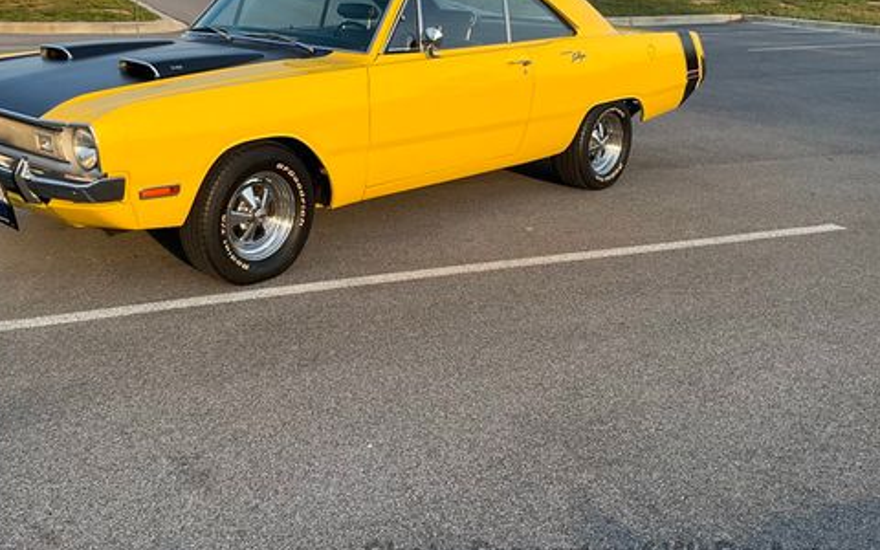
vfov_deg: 30.8
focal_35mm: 41
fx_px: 983
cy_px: 156
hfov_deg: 47.8
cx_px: 337
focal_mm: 3
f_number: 1.8
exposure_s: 1/829
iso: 25
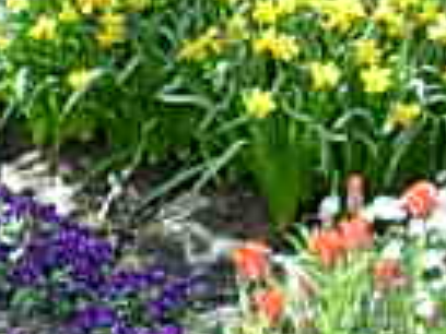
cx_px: -571
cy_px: 642
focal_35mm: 179
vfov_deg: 8.0
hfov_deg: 9.9
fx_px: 2306
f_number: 2.8
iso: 79
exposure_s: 1/181
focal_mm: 7.8
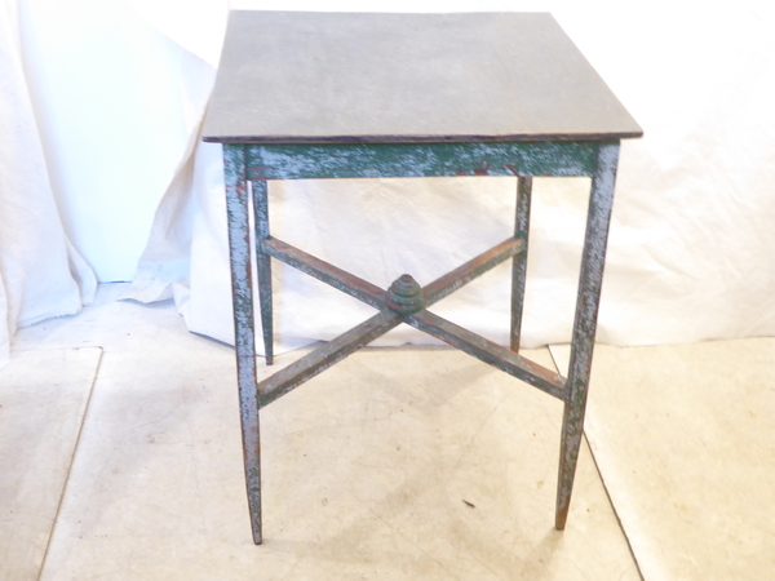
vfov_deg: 31.5
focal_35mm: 46
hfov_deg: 41.2
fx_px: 1030
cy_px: 290
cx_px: 388
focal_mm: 7.8
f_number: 3.9
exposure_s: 1/4
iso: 500
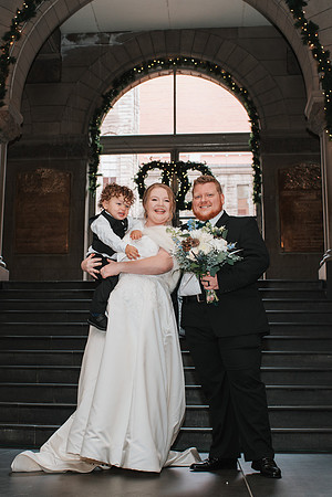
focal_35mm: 53
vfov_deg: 37.6
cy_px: 248
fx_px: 731
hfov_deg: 25.5
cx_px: 132
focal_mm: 35
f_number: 3.5
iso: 1000
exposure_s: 1/200
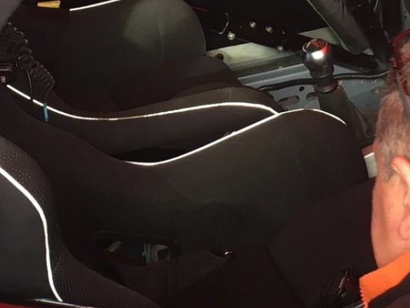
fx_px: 1244
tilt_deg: -16.4
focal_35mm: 105
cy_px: -50
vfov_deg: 13.7
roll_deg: -1.8
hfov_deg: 18.6
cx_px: 296
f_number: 2.2
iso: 32
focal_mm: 4.15
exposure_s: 1/50
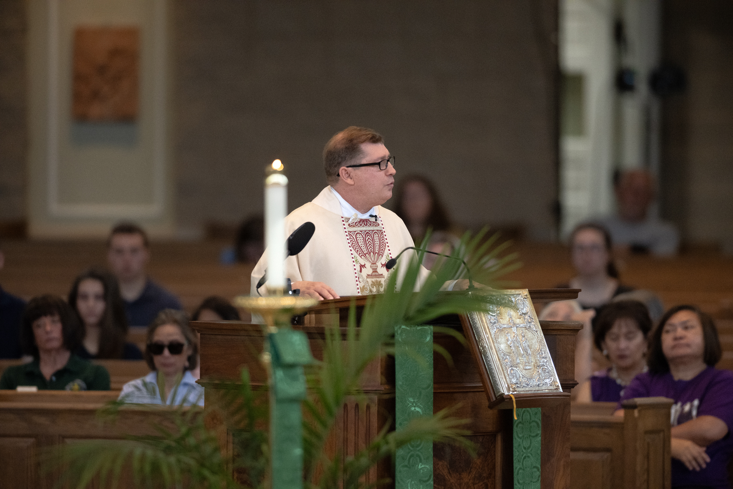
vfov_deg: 3.4
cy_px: 244
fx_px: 8144
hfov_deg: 5.2
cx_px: 366
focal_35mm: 400
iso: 5000
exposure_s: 1/1000
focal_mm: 400
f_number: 2.8
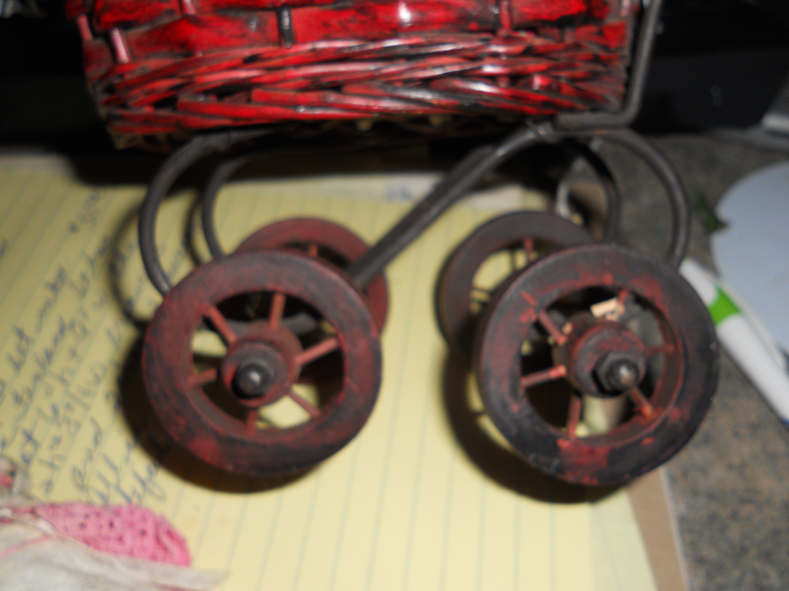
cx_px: 394
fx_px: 729
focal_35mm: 32
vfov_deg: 44.2
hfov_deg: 56.8
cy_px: 296
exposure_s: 1/25
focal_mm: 5.8
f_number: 8.8
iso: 80
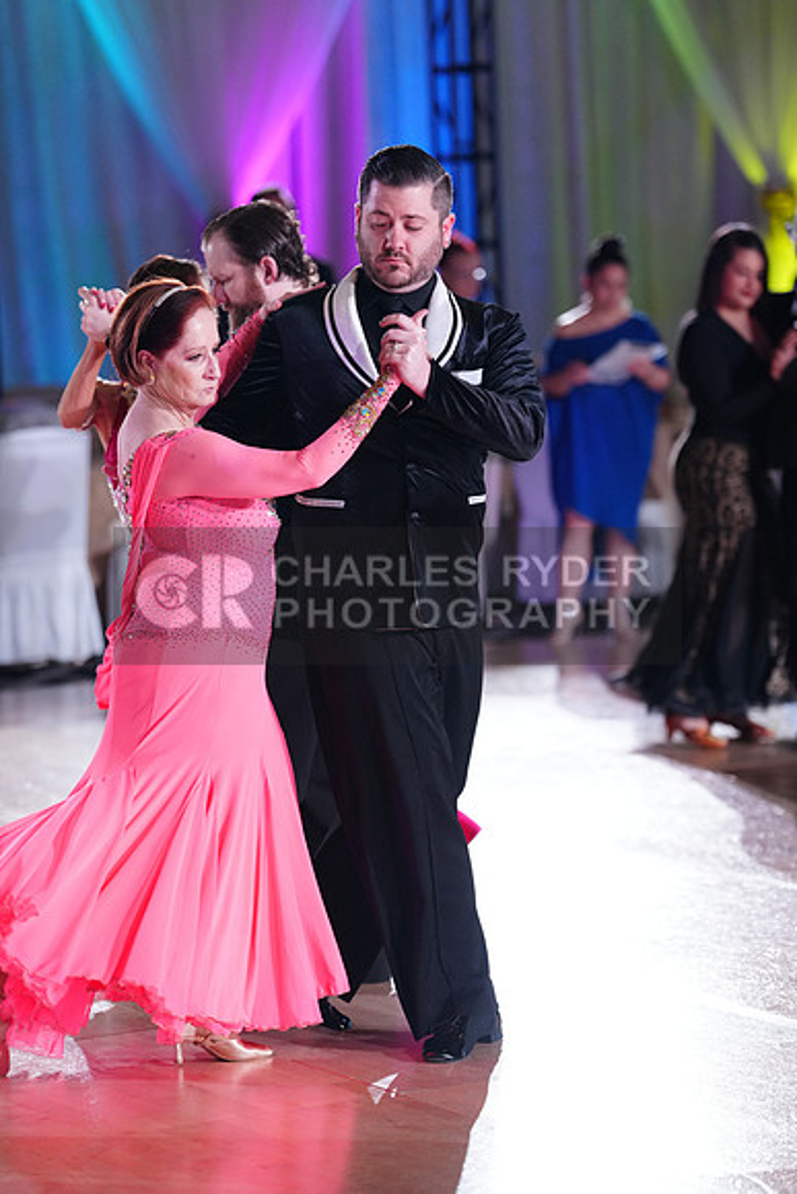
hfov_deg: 10.4
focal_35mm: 132
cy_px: 597
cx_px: 398
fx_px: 4381
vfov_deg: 15.5
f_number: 2.8
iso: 2000
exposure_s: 1/400
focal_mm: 132
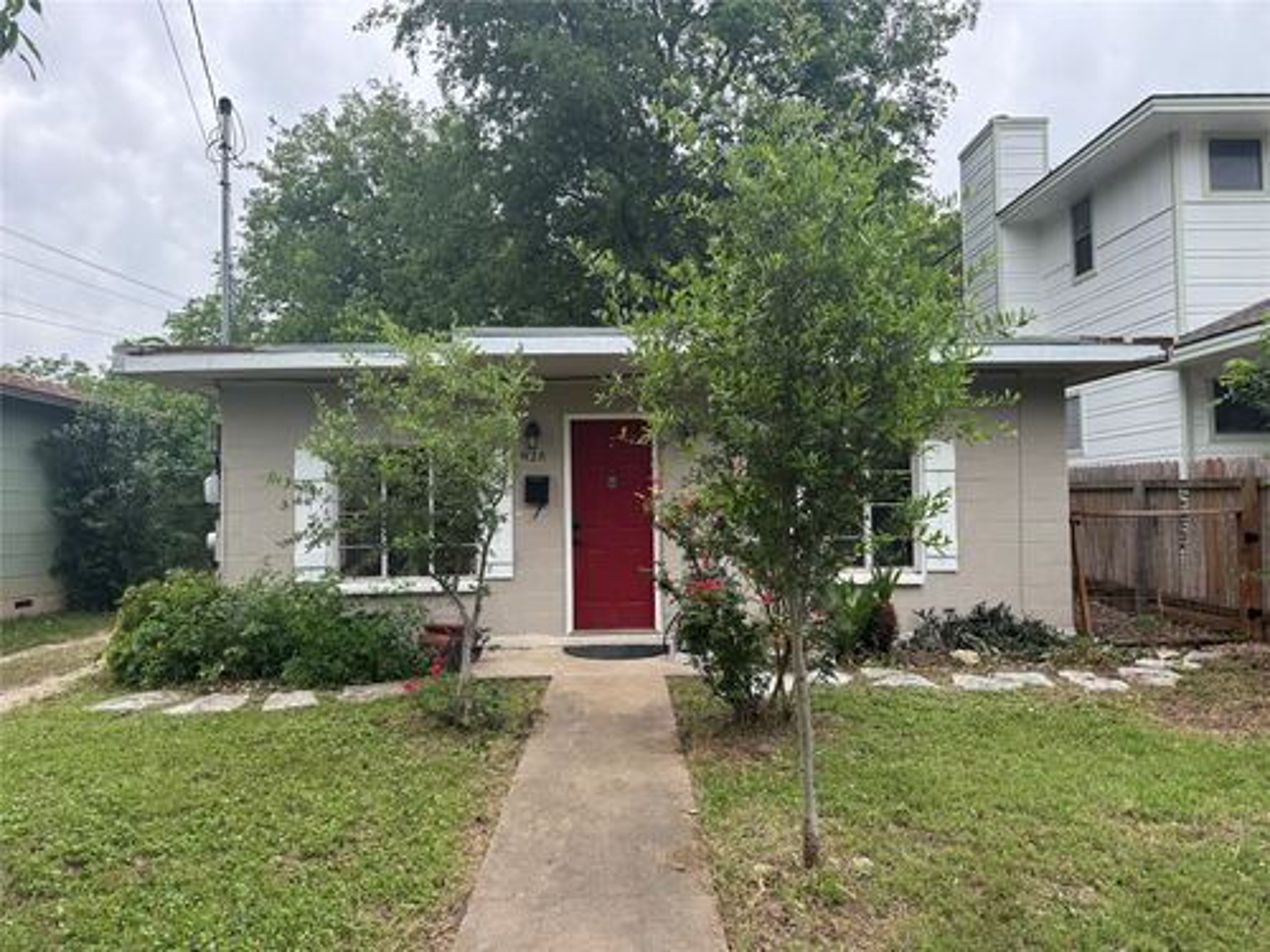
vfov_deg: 56.8
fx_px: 881
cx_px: 635
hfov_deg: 71.6
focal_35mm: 24
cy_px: 476
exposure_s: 1/802
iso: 80
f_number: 1.78
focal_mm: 6.76
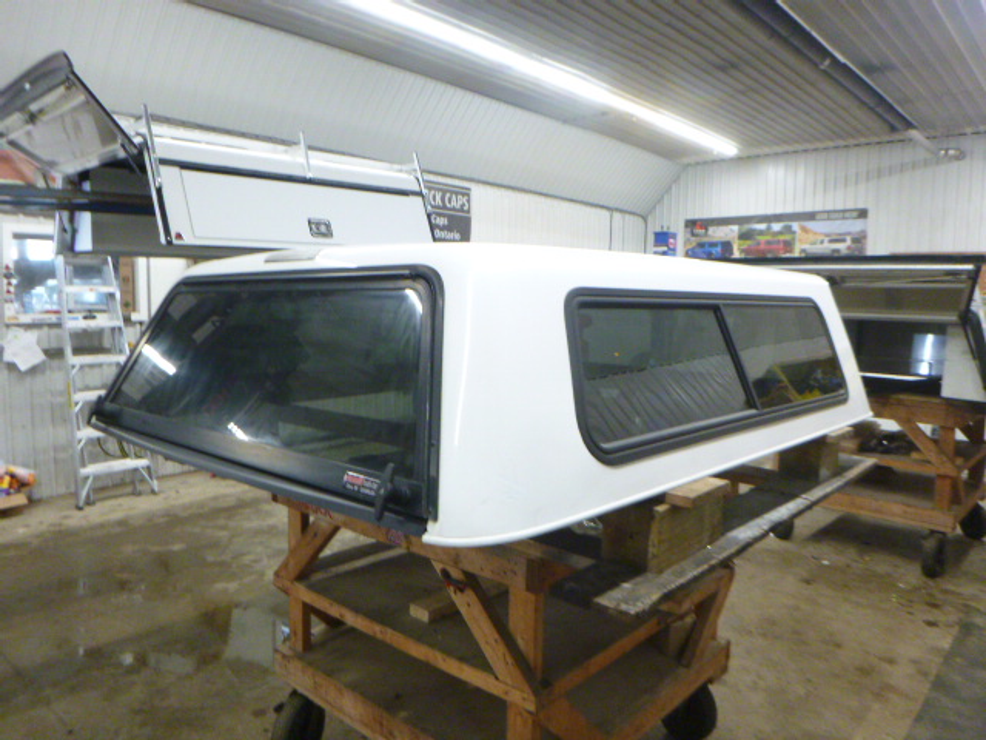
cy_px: 370
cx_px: 493
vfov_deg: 54.9
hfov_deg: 69.4
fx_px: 712
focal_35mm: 25
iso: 400
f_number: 3.9
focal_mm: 4.5
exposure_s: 1/20
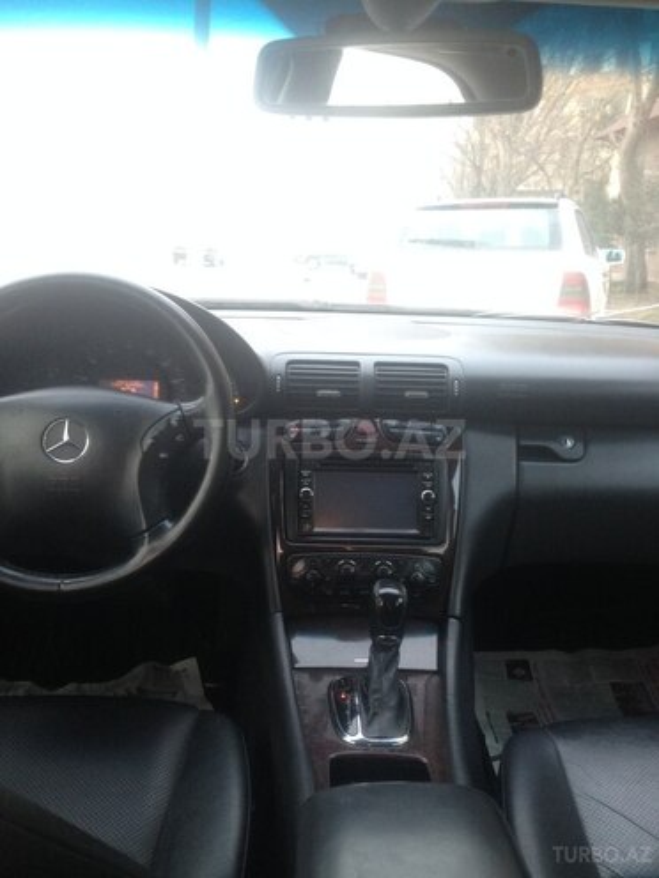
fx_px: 838
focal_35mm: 33
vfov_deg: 55.4
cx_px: 330
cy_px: 439
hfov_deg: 42.9
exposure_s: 1/20
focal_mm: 4.12
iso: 100
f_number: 2.4
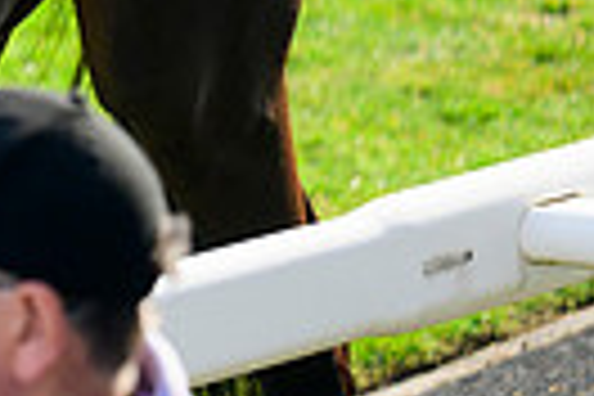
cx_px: -702
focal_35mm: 967
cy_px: -178
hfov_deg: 2.1
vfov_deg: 1.4
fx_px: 15954
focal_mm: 220
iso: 400
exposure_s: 1/1250
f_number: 5
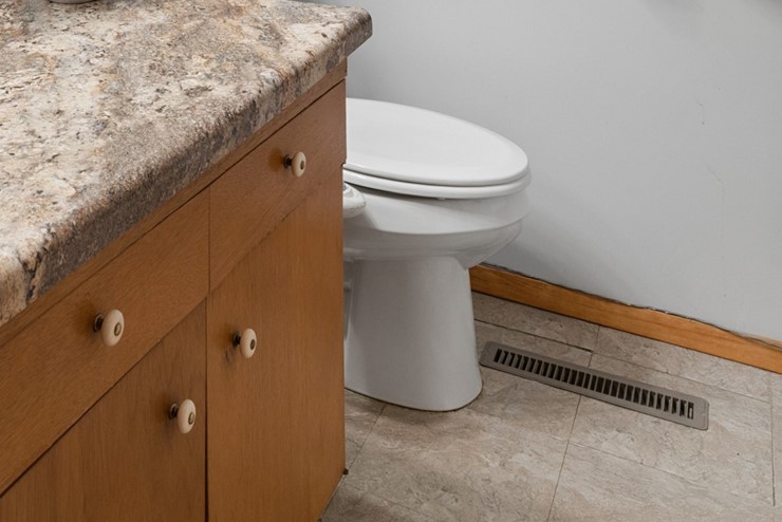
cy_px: -215
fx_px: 1004
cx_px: 125
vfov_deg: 24.2
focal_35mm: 46
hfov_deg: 40.3
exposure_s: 1/13
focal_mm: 10.5
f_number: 8
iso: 250
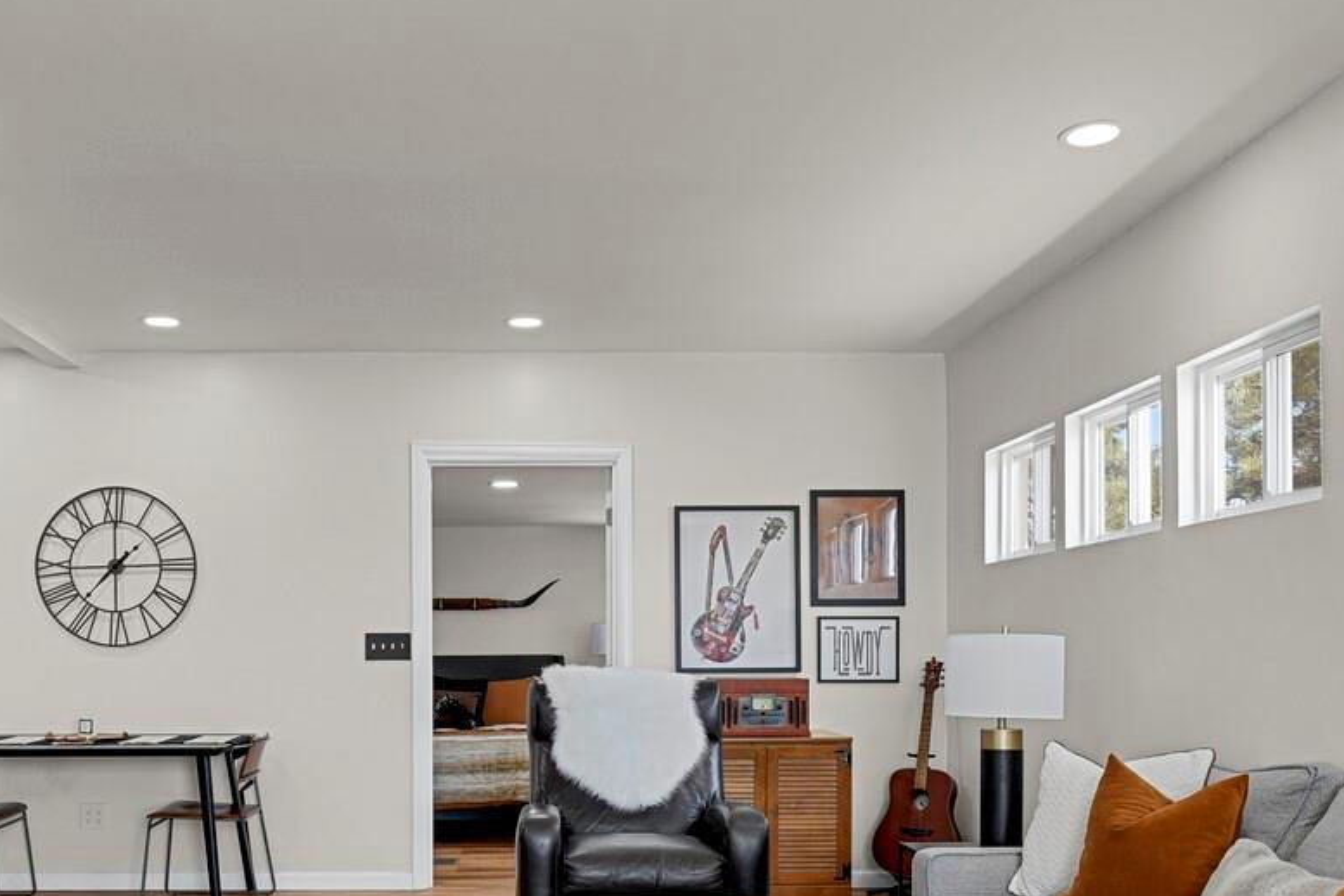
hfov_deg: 54.1
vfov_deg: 37.0
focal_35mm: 35
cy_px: 661
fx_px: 1307
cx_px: 542
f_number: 8
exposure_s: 1/20
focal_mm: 17
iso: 4500
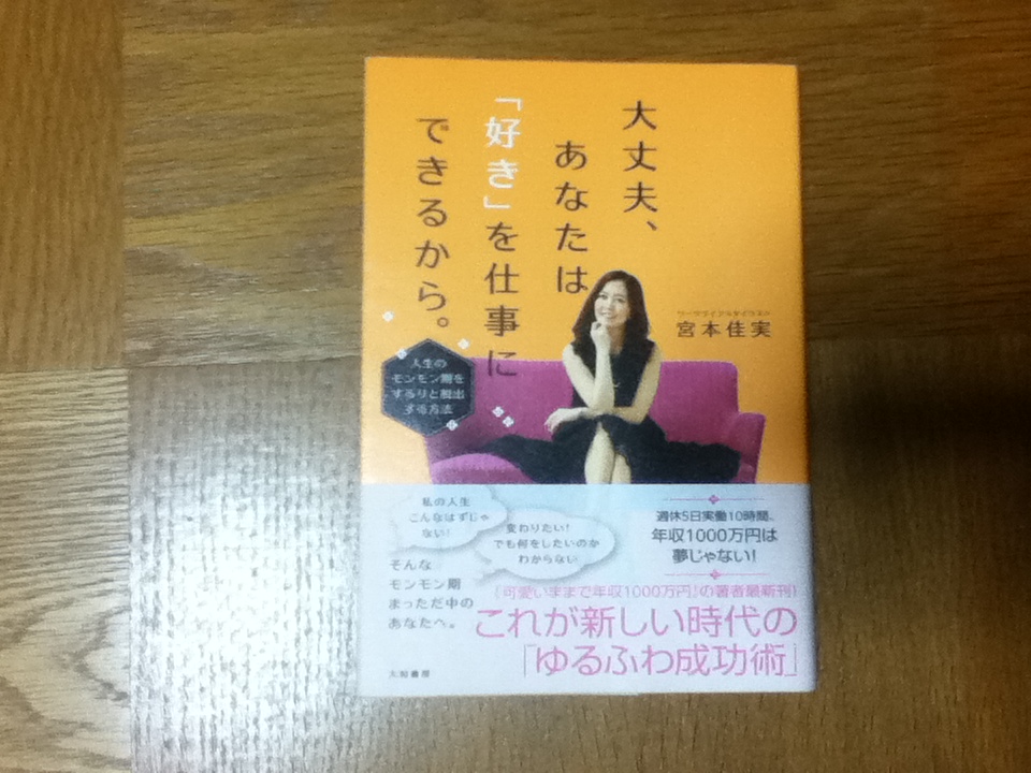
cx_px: 516
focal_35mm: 32
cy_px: 386
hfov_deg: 56.8
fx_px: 953
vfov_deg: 44.2
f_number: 2.4
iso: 160
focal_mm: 3.85
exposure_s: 1/30
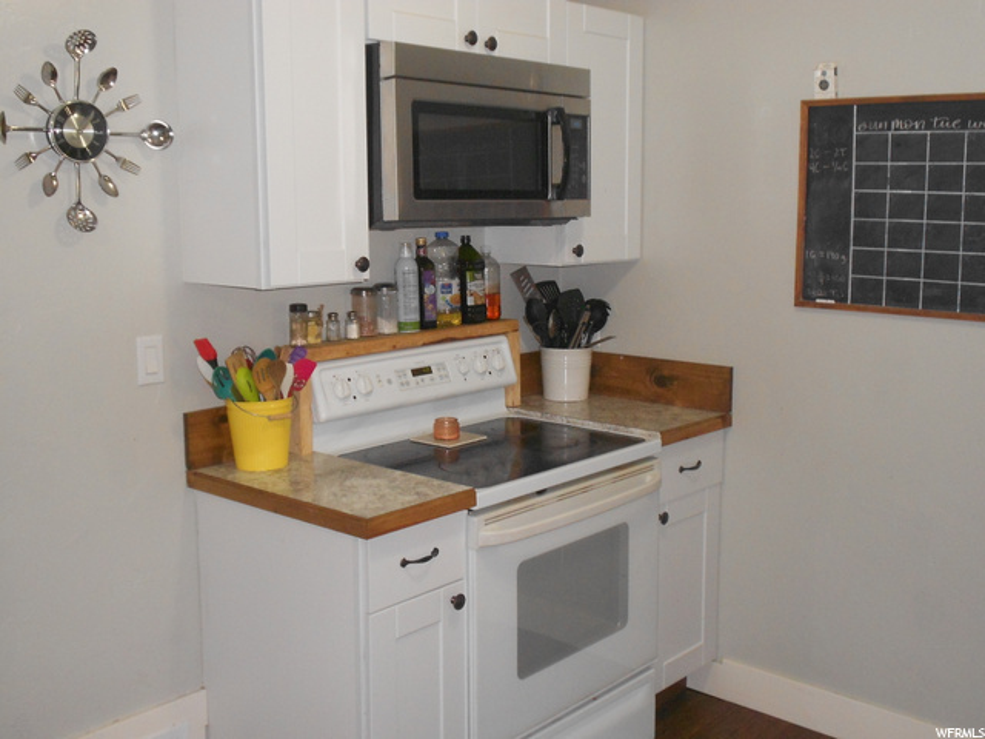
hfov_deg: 50.1
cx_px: 492
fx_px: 1053
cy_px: 370
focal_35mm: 37
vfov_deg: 38.7
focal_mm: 6.7
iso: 320
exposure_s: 1/30
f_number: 3.9
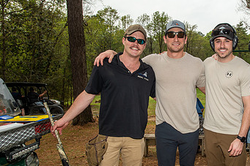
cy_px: 110
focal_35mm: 34
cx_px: 183
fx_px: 236
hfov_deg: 53.7
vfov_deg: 38.4
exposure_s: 1/250
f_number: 8
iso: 125
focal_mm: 20
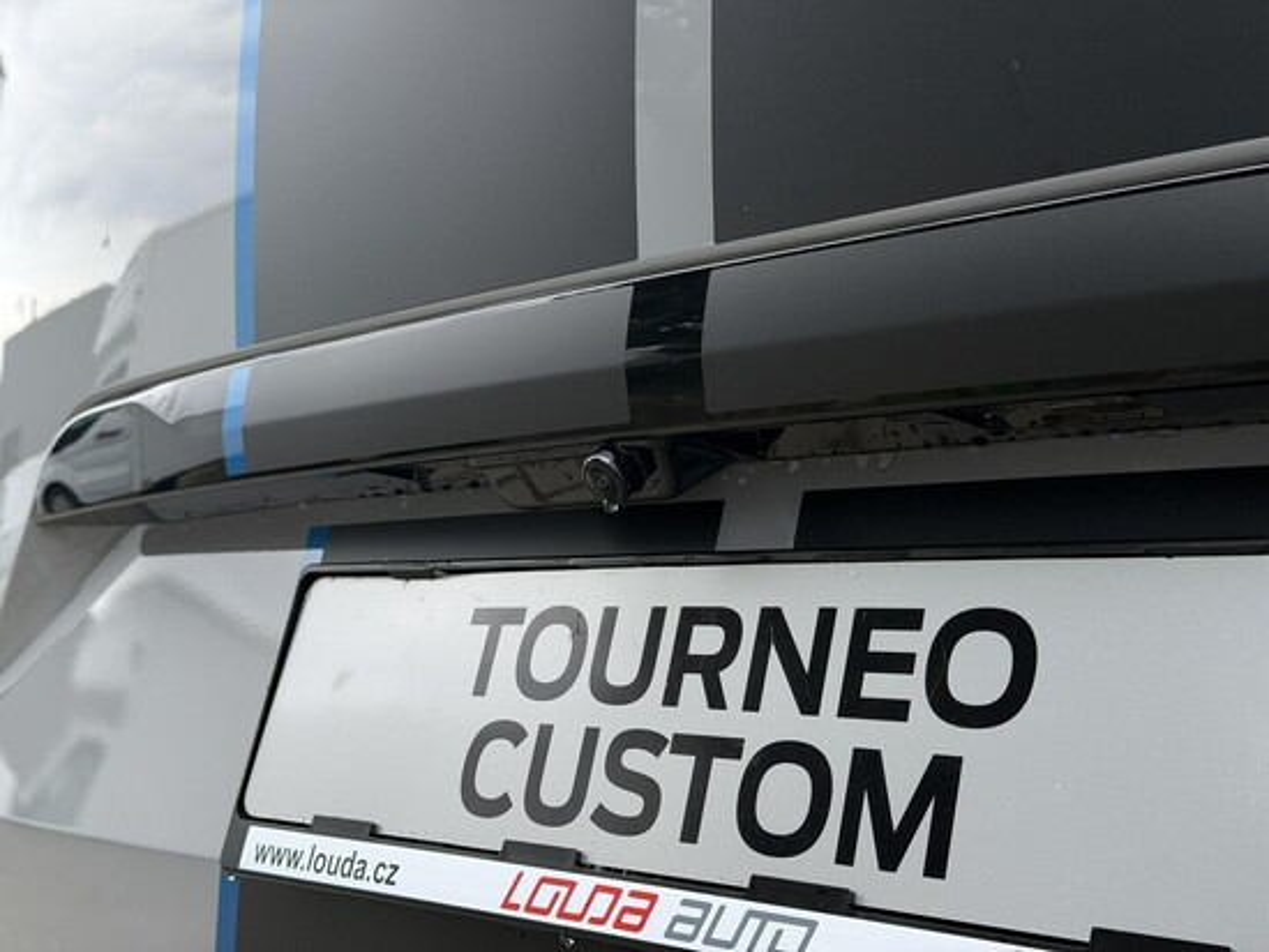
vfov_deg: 30.3
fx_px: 1760
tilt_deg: +3.9
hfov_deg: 39.6
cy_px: 476
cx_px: 634
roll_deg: -1.6
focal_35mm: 48
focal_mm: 6.76
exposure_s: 1/1013
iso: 64
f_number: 1.78
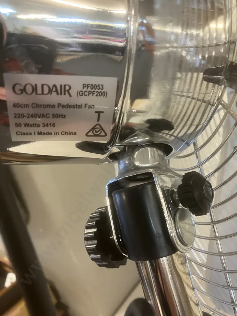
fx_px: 256
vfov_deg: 63.4
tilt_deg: -13.4
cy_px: 158
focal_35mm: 28
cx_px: 118
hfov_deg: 49.7
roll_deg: +21.4
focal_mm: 3.99
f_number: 1.8
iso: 250
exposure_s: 1/33
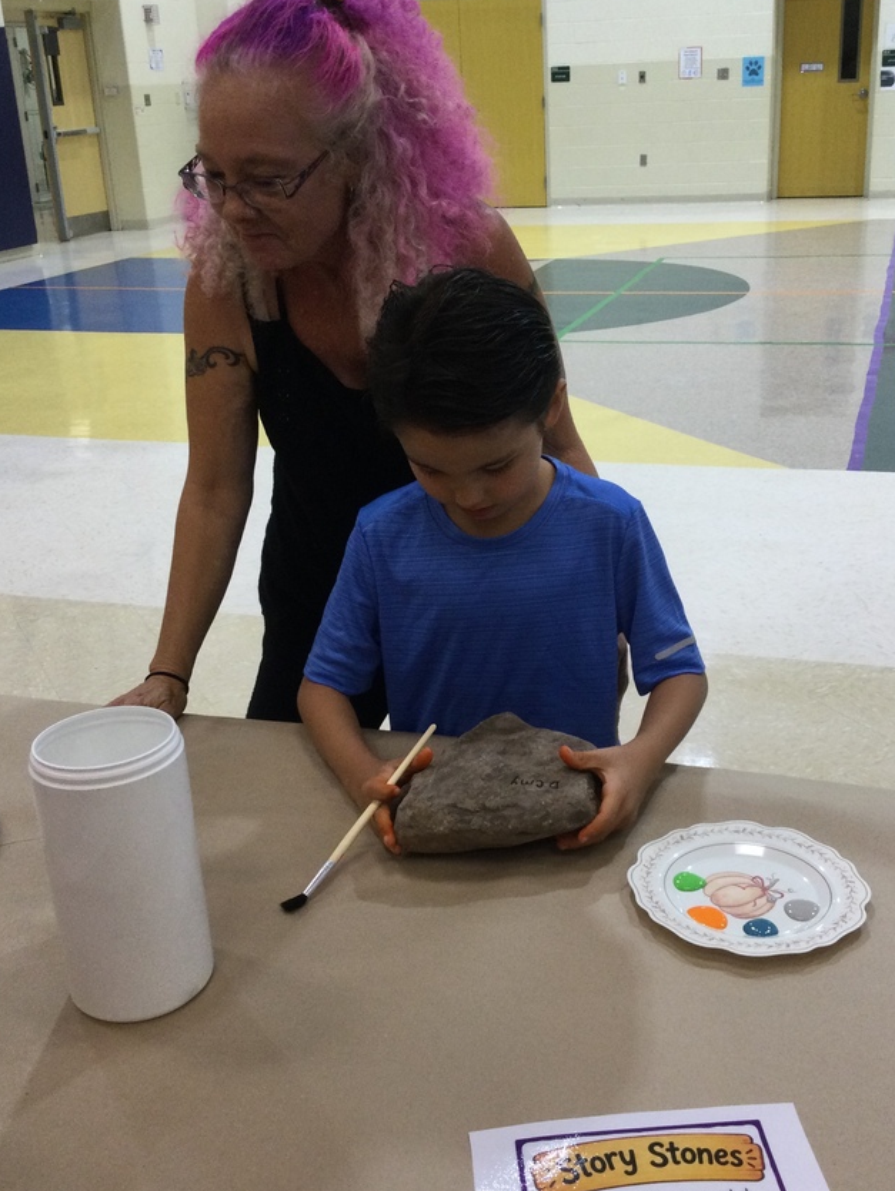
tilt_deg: -21.0
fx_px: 1309
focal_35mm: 38
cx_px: 484
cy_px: 595
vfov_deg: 49.0
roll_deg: +1.7
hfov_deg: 37.7
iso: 40
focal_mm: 3.3
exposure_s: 1/30
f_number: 2.4
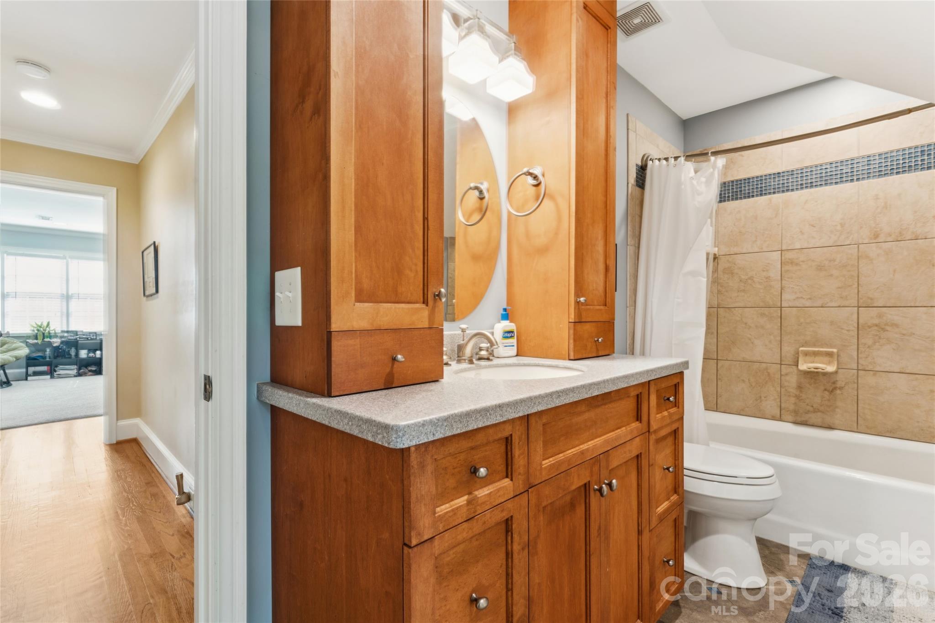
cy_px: 312
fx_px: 421
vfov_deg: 73.1
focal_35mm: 16
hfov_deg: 96.0
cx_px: 468
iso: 100
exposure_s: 2
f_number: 13
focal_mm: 16.2
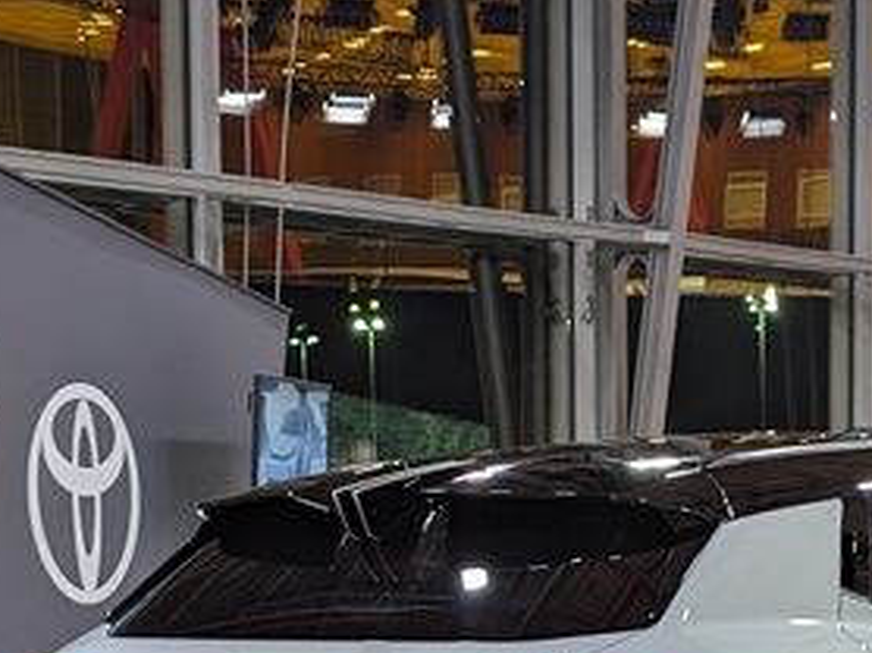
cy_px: 750
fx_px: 2844
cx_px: 627
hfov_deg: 17.4
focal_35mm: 113
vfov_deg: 12.8
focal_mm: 6.9
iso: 30
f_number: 1.68
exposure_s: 1/23.8
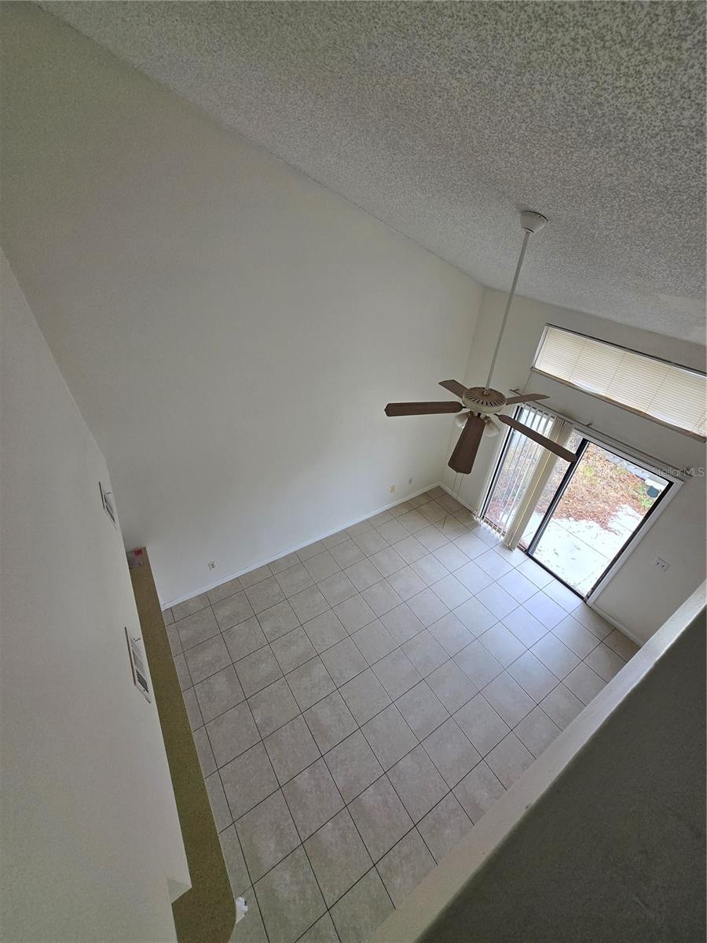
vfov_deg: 106.2
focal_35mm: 13
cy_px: 472
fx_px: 354
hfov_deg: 89.9
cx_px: 354
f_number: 2.2
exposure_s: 1/359
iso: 125
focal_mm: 1.7
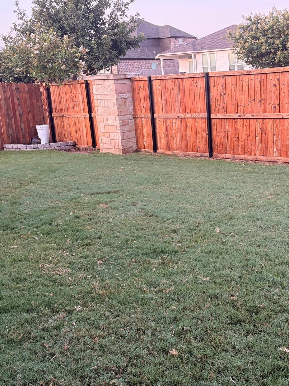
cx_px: 221
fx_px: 478
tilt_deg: -11.5
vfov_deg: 43.8
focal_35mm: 43
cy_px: 177
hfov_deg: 32.9
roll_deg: +3.4
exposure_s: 1/60
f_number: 1.6
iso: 160
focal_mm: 5.96
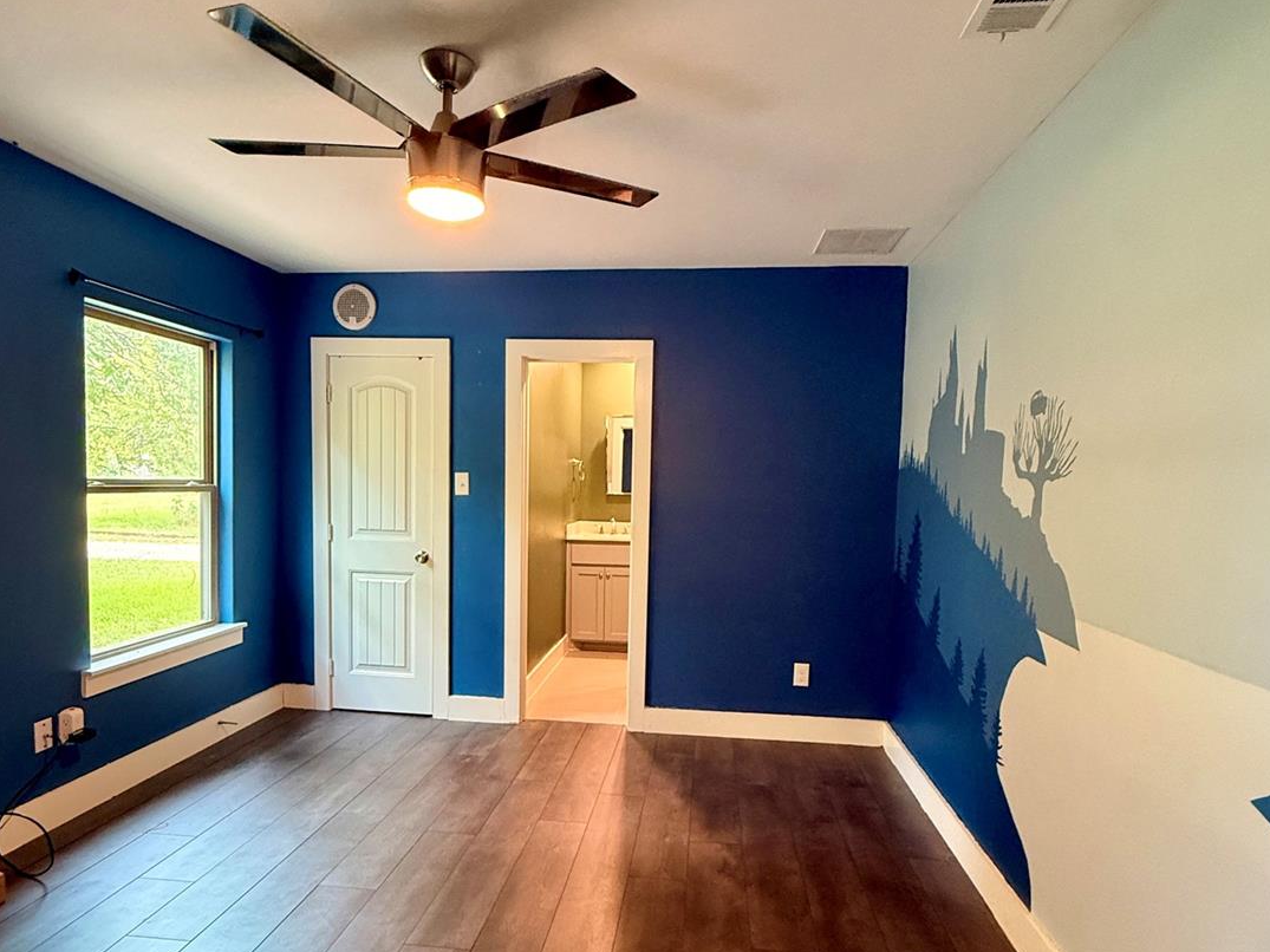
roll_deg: -1.0
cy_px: 542
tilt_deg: -3.7
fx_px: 734
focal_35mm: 20
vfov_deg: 65.7
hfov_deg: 81.8
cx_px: 640
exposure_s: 1/60
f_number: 2.2
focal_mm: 2.22
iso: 500
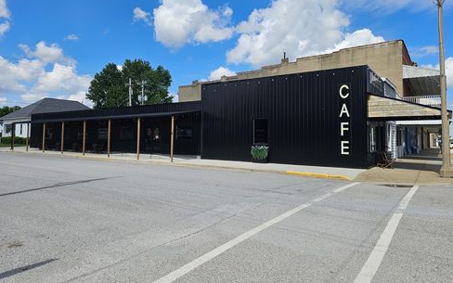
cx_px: 222
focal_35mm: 25
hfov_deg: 72.5
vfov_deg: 49.2
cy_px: 124
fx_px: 309
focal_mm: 6.3
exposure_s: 1/1132
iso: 10
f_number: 1.7
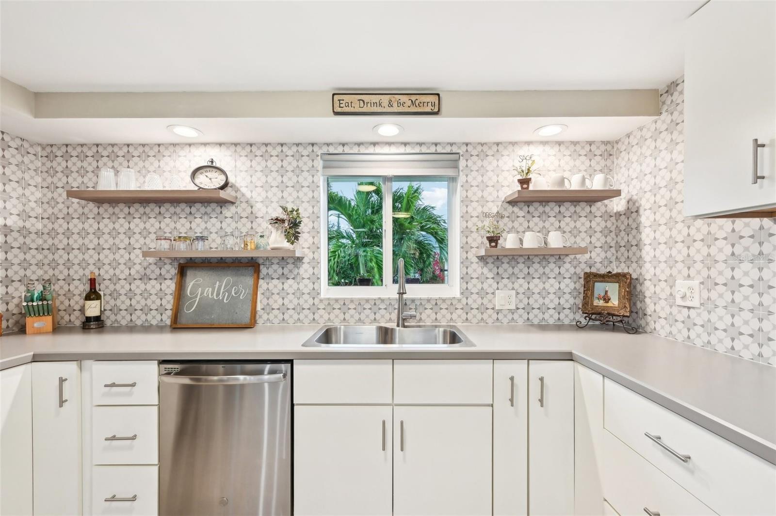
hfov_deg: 104.3
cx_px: 388
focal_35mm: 14
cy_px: 258
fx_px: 301
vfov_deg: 81.1
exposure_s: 1/20
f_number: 8
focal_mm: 14
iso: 400
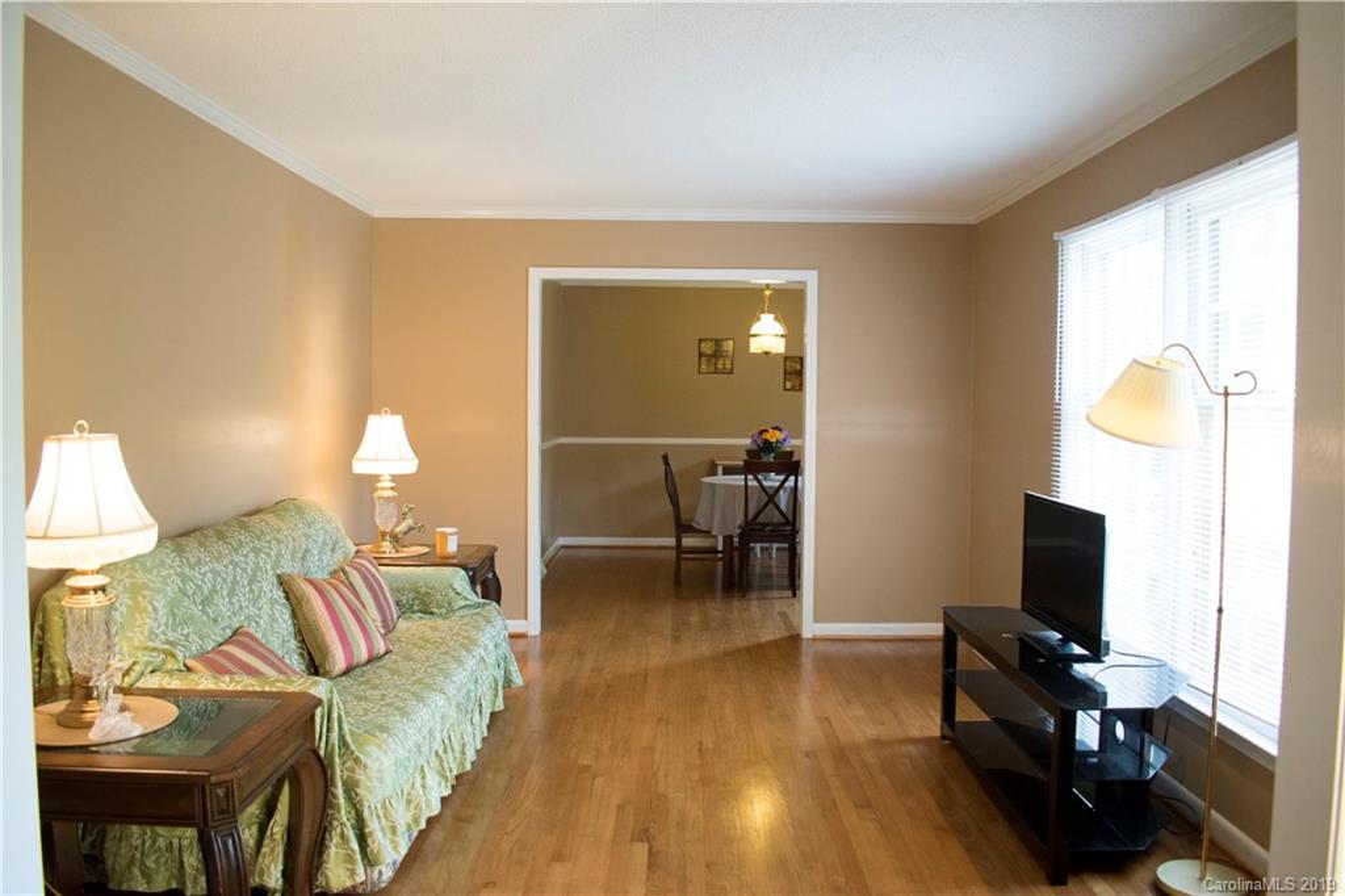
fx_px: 1008
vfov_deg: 47.9
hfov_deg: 67.4
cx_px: 672
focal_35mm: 27
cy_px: 448
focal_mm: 18
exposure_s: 1/80
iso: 400
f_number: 4.5
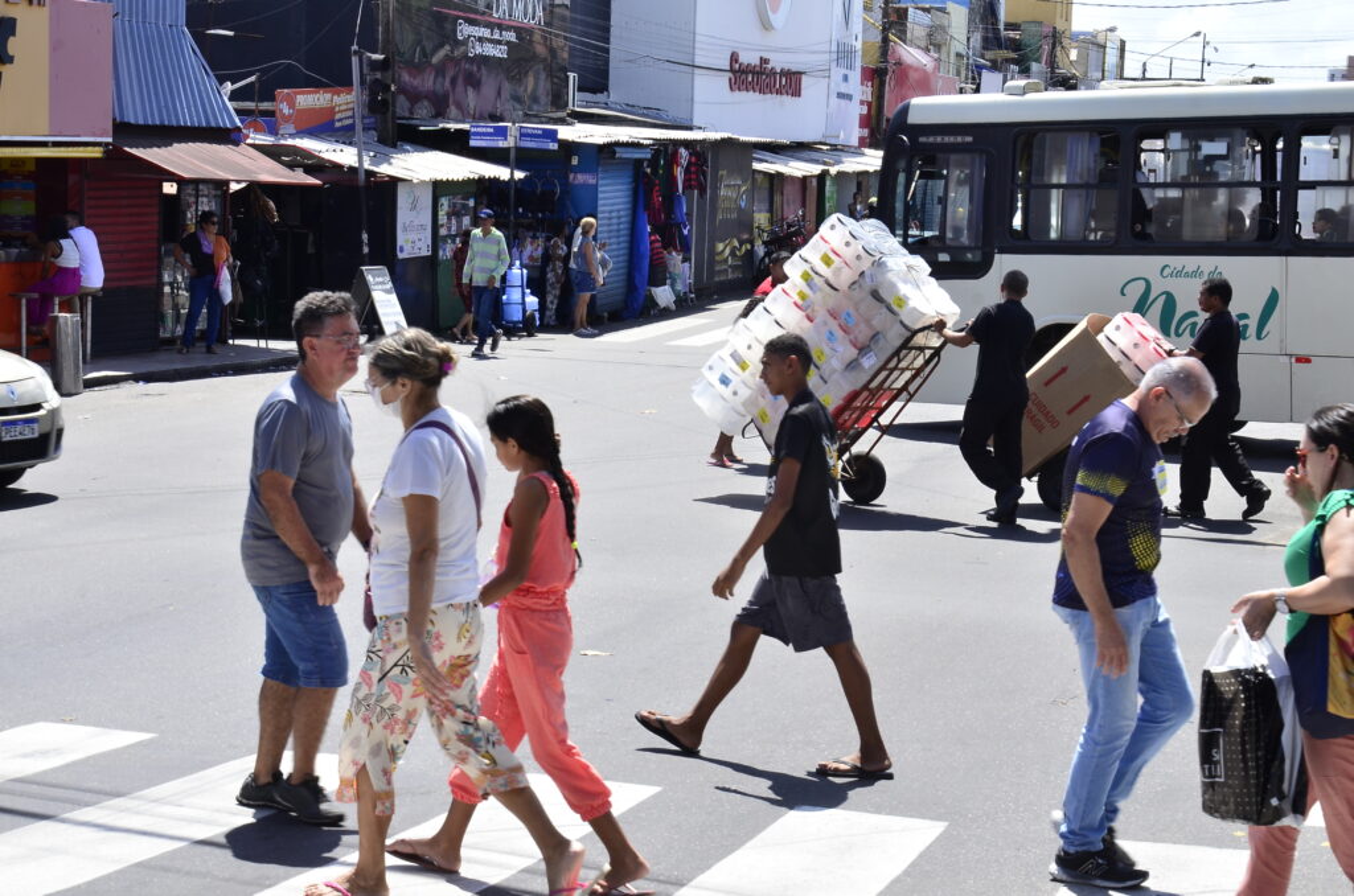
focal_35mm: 72
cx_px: 677
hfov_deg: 28.1
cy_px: 448
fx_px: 2702
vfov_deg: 18.8
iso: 400
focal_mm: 48
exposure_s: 1/250
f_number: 14
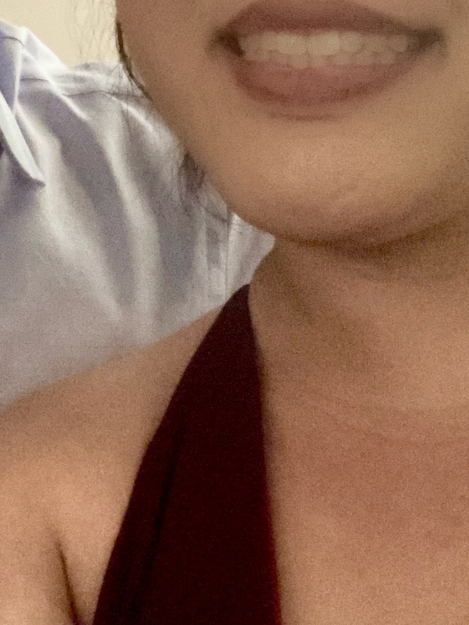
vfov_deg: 26.3
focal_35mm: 73
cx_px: 117
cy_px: 150
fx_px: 1317
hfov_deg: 20.0
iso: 1000
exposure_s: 1/15
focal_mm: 2.87
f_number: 2.2
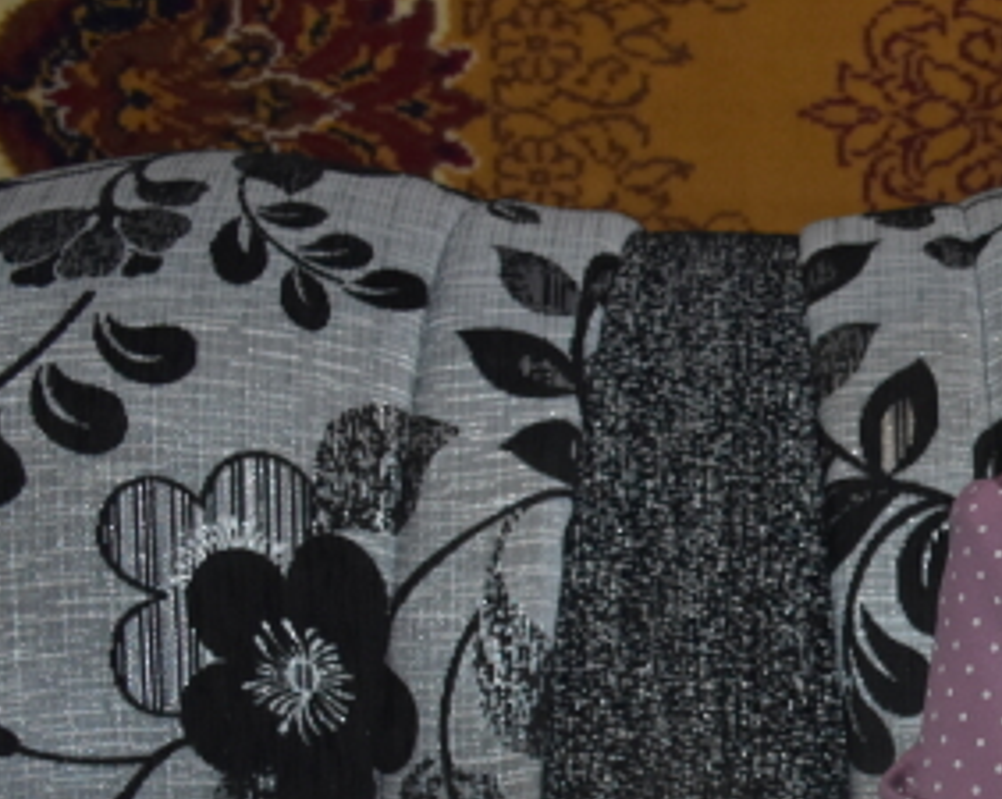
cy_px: 707
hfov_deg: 20.5
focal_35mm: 81
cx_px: 1457
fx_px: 2400
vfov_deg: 18.6
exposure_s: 1/125
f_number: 3.5
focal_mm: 18
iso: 1100
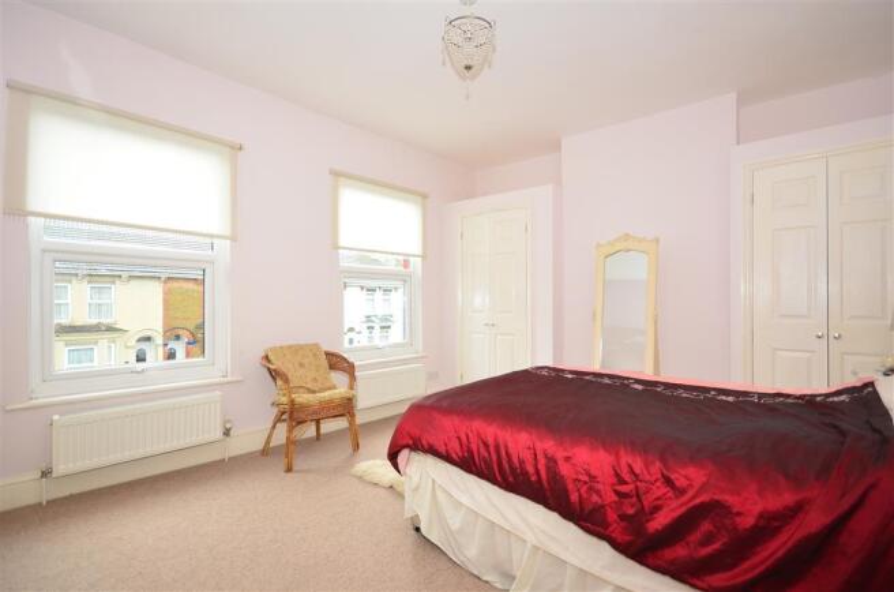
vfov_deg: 67.1
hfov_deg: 90.1
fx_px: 446
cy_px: 296
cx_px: 447
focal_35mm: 18
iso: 200
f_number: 5.6
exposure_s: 1/3
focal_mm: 12
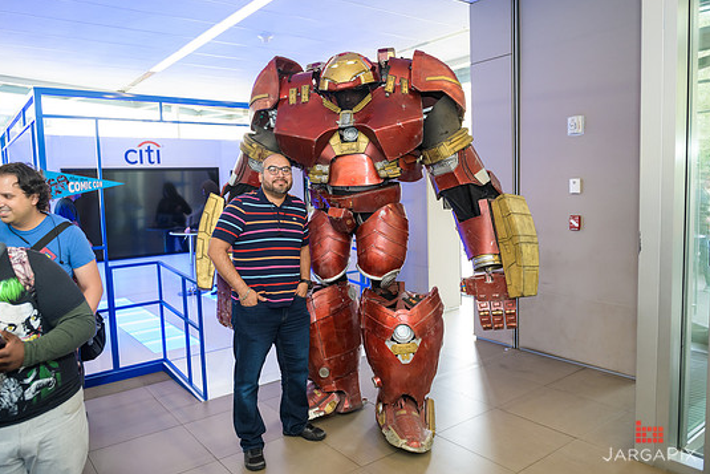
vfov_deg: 49.6
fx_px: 513
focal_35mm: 26
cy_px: 233
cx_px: 345
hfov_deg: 69.4
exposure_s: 1/125
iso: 800
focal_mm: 24
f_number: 3.2
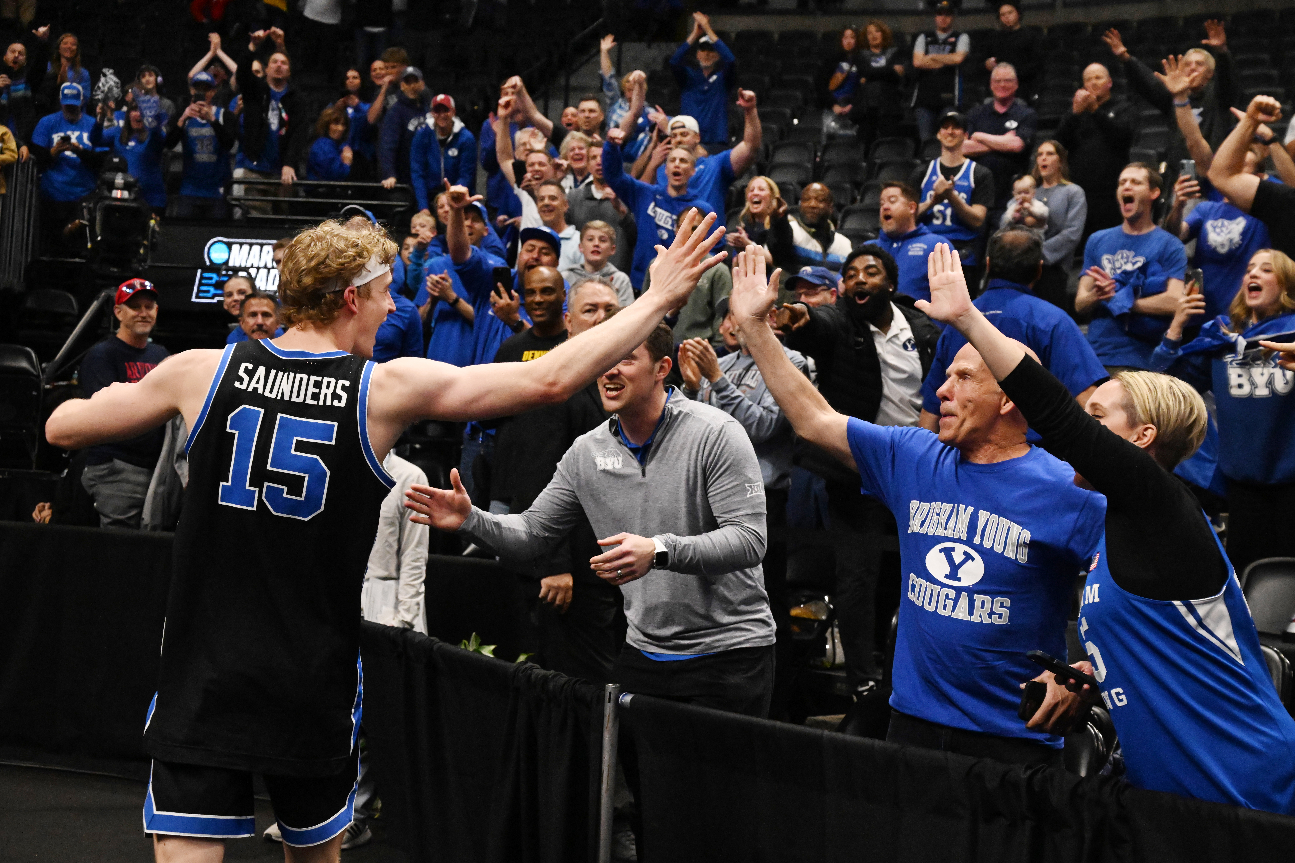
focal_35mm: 54
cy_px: 432
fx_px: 1942
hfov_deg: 36.9
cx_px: 648
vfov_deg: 25.1
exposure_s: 1/1000
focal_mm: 54
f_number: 5.6
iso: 8000
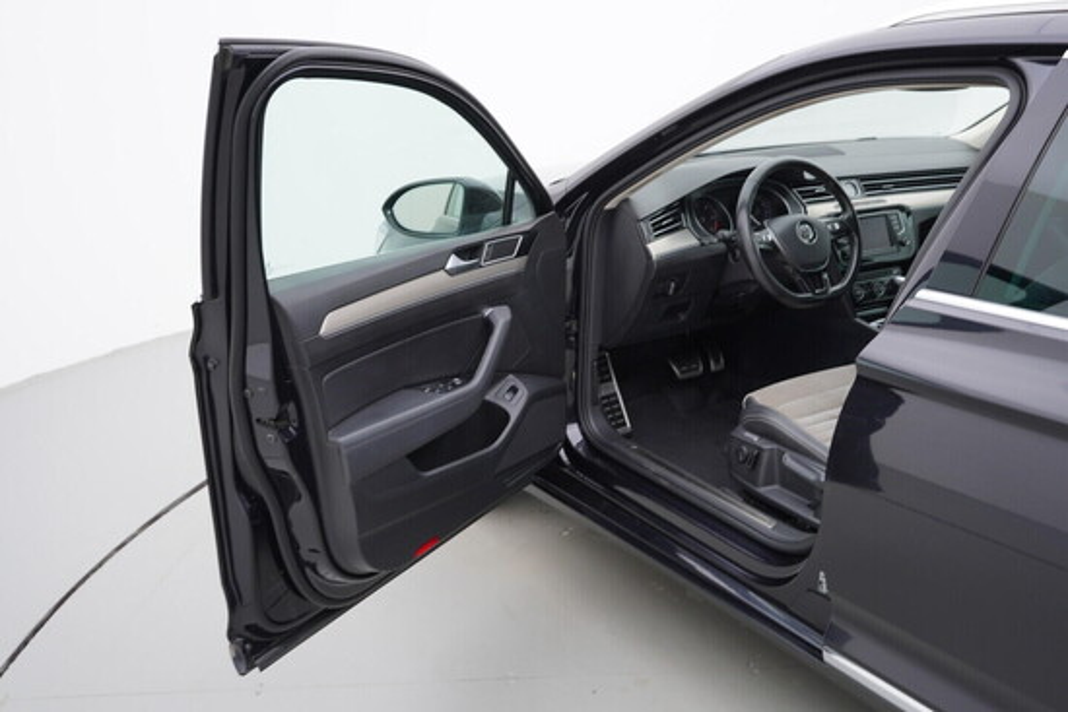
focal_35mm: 36
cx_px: 534
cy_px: 356
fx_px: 1068
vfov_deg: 36.9
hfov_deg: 53.1
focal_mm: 24
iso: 125
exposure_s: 1/50
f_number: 3.2
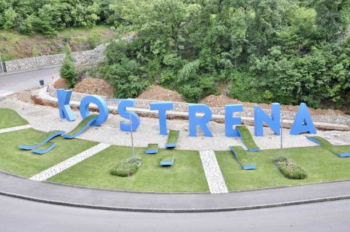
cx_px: 175
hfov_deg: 46.5
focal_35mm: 42
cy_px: 116
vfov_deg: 31.8
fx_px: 408
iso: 320
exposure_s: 1/200
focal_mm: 28
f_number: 7.1
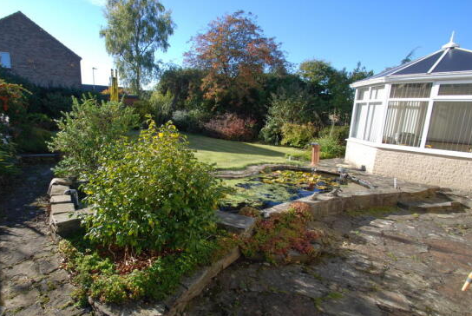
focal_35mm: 18
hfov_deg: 89.1
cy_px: 154
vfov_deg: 67.5
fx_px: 236
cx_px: 195
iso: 100
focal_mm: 10
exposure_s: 1/125
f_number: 6.3
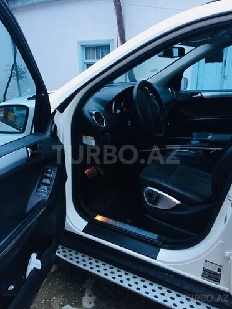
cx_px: 116
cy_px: 154
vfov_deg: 61.7
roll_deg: +1.9
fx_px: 259
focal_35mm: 29
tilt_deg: -19.4
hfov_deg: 48.2
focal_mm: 4.15
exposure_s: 1/33
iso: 250
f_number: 2.2
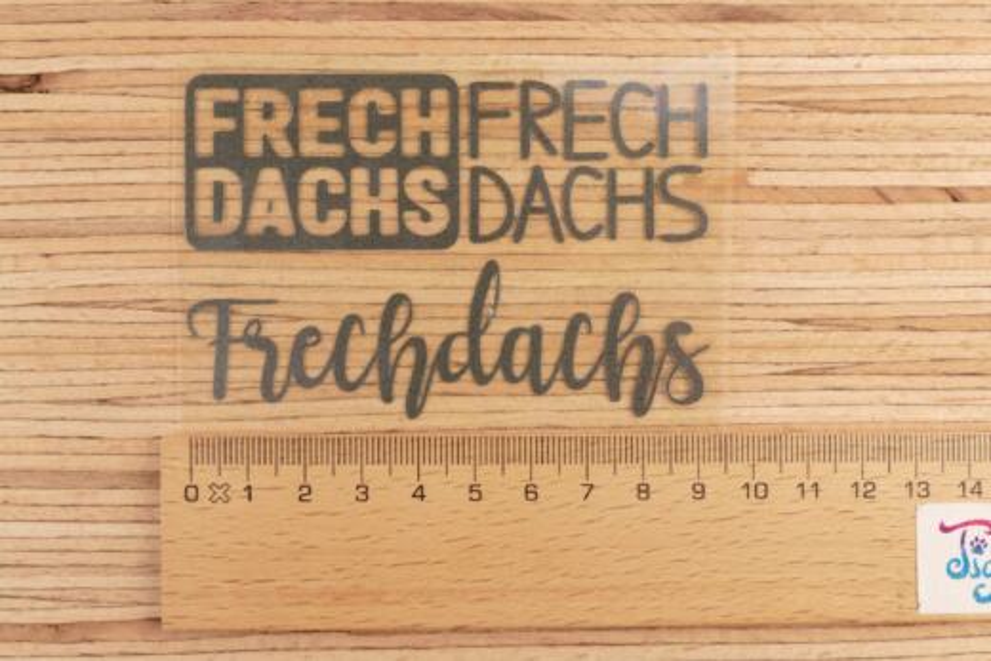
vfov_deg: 33.4
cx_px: 496
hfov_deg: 48.4
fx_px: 1101
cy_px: 330
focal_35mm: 40
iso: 640
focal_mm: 14.5
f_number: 6.3
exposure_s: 1/80
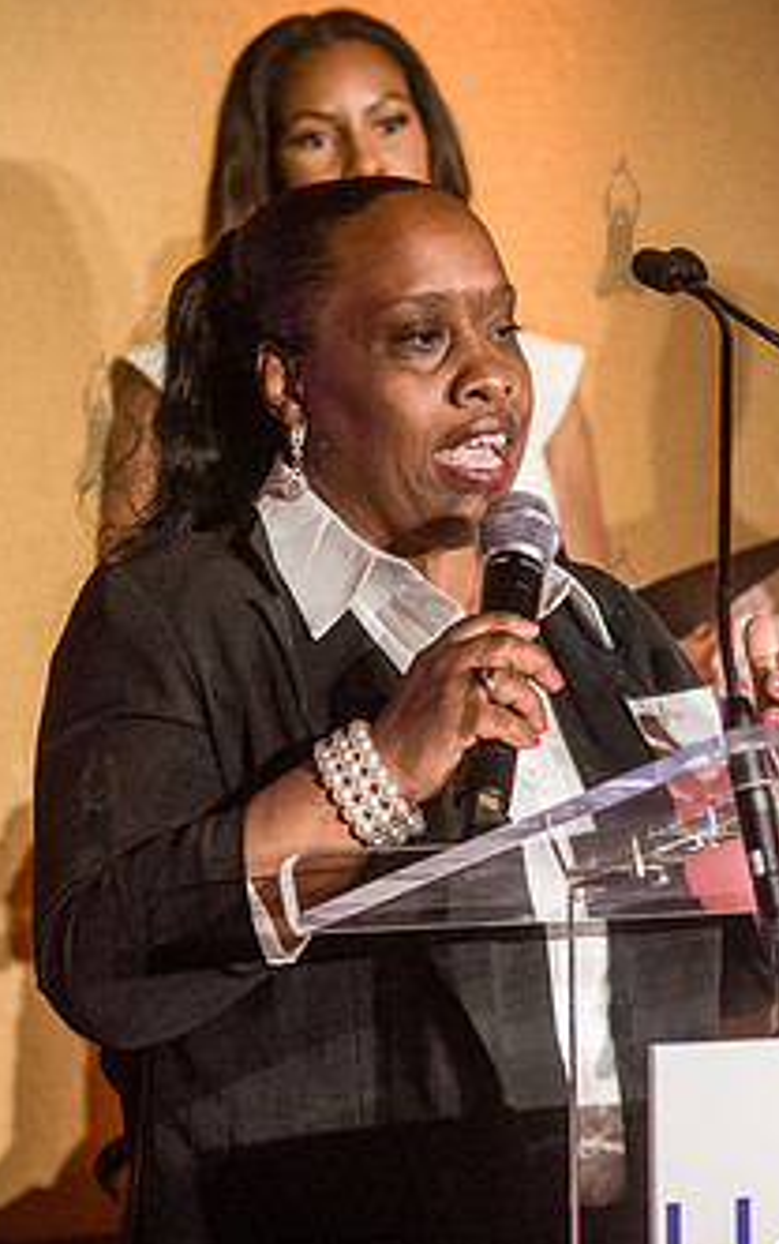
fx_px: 5222
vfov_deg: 13.6
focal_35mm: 154
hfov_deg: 8.5
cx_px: 533
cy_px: 616
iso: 6400
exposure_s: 1/200
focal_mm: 80
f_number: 4
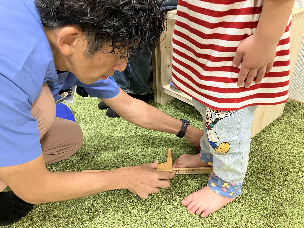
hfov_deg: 63.4
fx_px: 246
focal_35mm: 28
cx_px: 152
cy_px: 114
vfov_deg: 49.7
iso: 400
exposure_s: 1/32
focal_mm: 3.99
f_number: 1.8
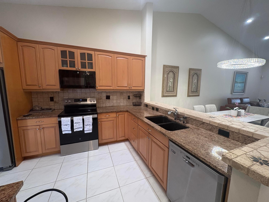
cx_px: 134
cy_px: 101
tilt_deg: -7.2
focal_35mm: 14
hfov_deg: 102.1
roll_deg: -0.7
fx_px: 109
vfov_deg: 85.7
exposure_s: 1/60
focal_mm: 2.22
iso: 200
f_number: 2.2
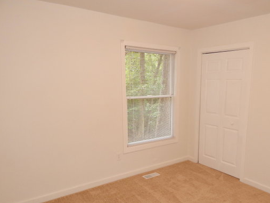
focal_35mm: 29
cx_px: 159
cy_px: 121
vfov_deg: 48.0
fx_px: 226
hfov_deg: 61.2
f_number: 3
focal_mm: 4
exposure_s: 1/30
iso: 200
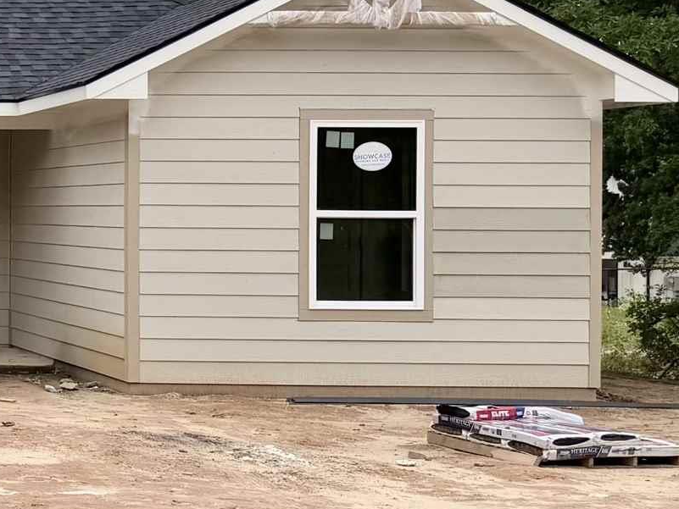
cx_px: -459
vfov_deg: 16.1
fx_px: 1805
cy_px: 196
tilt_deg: -0.4
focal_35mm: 92
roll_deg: +0.8
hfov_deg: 18.0
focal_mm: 6.76
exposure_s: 1/654
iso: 80
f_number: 1.78
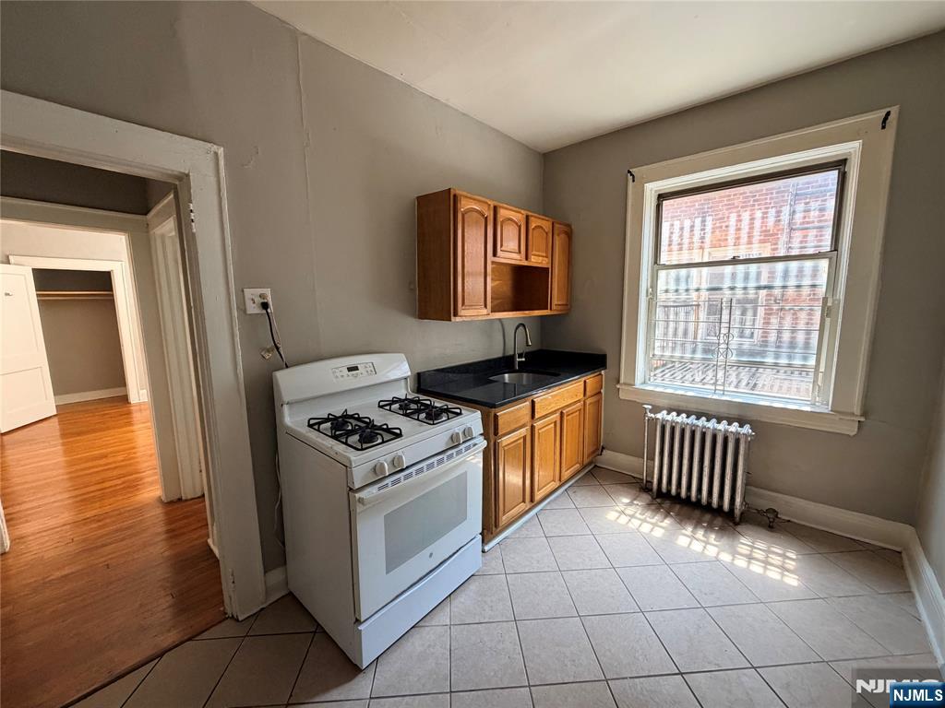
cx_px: 472
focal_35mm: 14
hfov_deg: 102.1
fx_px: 382
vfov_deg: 85.7
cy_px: 354
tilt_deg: -7.2
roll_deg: +0.6
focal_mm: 2.22
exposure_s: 1/109
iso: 320
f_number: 2.2
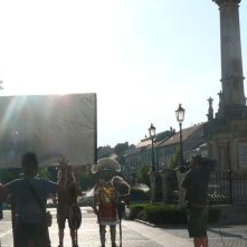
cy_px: 183
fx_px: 509
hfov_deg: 26.0
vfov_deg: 27.0
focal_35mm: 63
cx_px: 6
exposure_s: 1/500
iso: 100
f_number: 8
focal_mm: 7.4
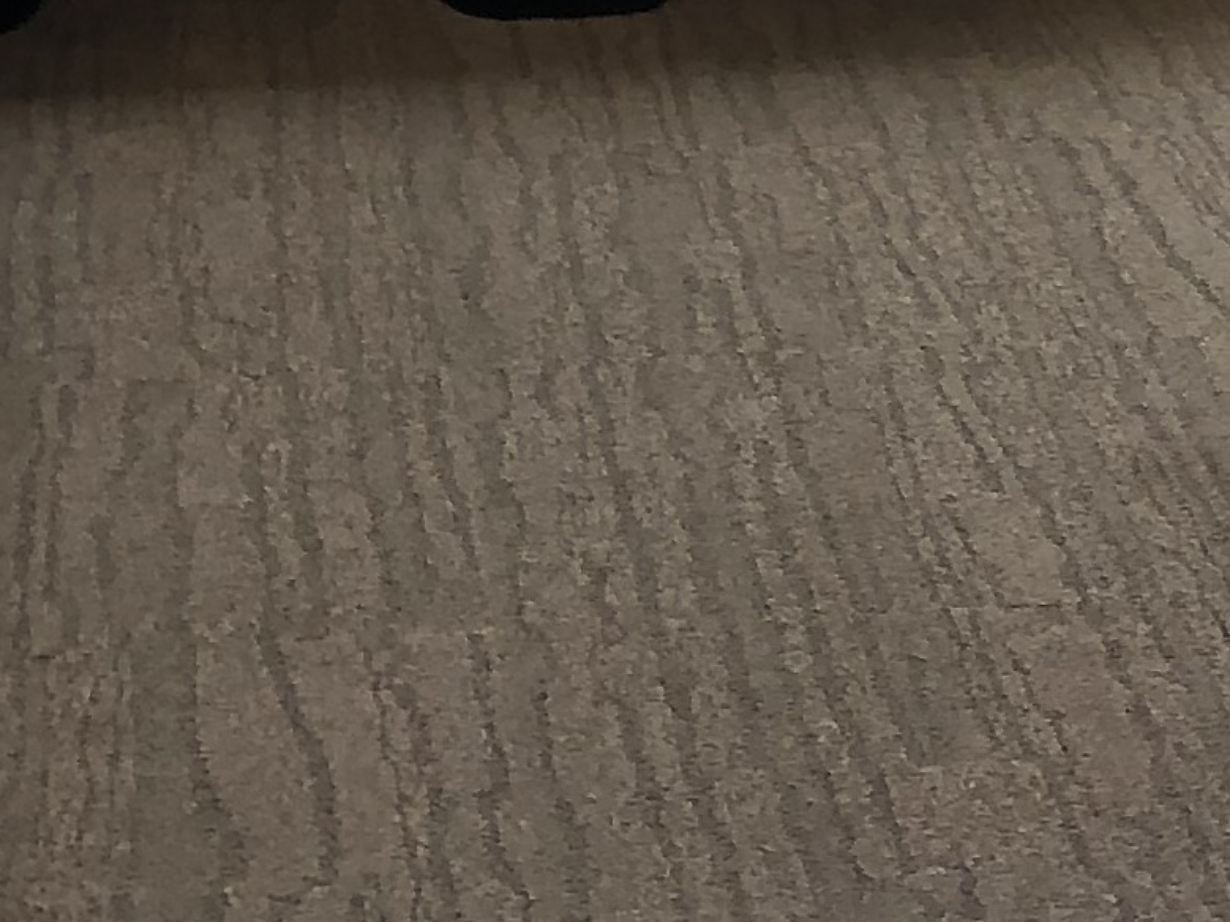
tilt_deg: -2.7
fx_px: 5151
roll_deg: -0.4
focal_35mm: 145
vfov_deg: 9.3
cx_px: 958
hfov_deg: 13.6
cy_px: -1194
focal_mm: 3.99
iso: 64
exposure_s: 1/120
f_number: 1.8
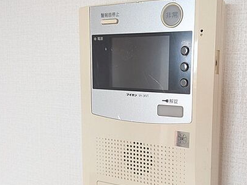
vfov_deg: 37.5
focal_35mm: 38
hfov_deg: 48.2
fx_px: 271
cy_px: 114
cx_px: 163
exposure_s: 1/90
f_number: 1.7
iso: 104
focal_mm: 4.53
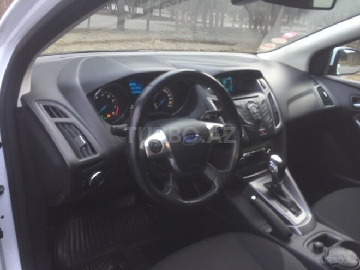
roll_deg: -6.3
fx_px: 302
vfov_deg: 48.2
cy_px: 135
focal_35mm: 29
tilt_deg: -18.6
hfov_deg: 61.7
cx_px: 180
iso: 50
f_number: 2.2
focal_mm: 4.15
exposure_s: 1/33
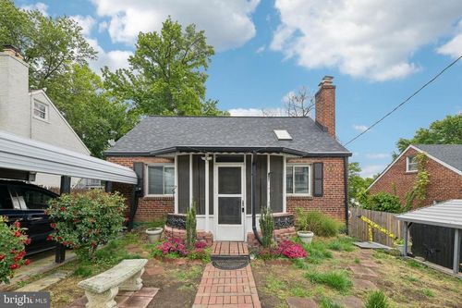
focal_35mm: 14
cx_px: 231
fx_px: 180
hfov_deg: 104.3
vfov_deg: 81.2
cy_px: 154
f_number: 8
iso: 100
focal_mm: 14
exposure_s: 1/125
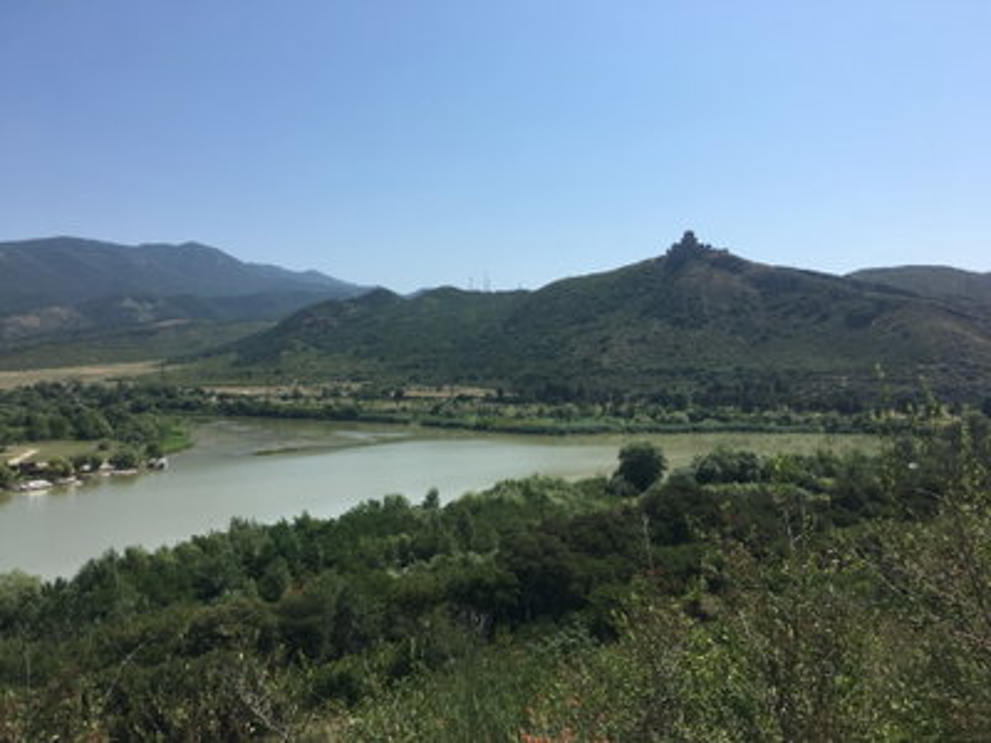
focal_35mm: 29
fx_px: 830
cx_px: 496
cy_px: 372
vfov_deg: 48.2
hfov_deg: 61.7
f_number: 2.2
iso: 25
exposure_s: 1/1876
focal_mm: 4.15
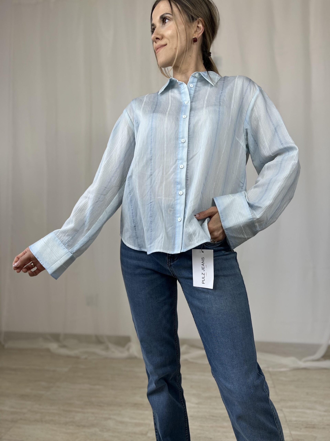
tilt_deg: -0.8
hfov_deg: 53.1
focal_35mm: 26
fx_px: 330
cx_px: 165
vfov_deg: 67.3
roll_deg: +1.0
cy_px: 220
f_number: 1.6
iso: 40
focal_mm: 5.1
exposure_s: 1/150
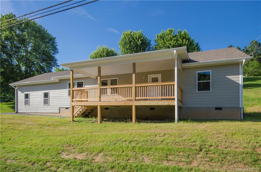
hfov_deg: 81.4
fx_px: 152
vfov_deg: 59.2
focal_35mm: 21
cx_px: 130
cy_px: 86
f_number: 11
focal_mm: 14
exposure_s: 1/125
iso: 100
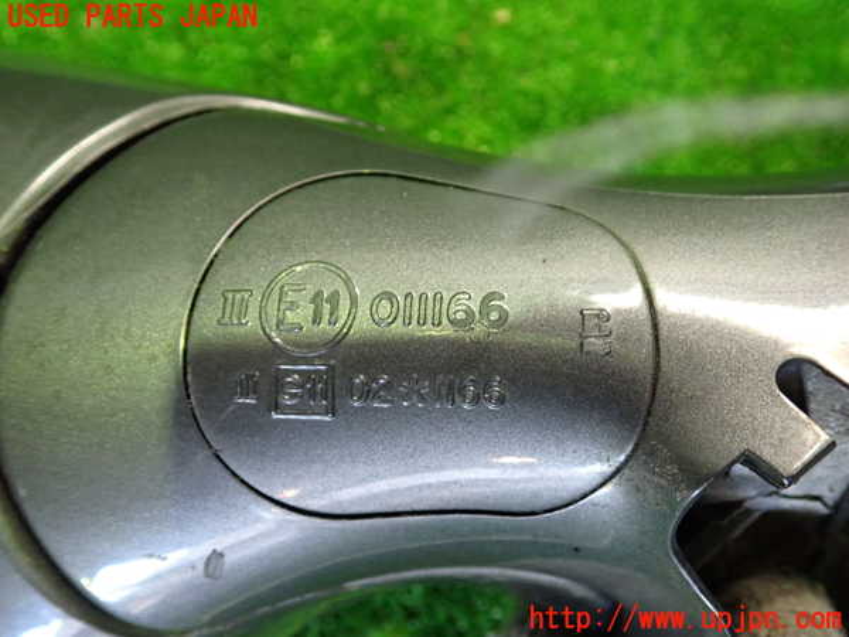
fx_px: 736
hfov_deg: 60.0
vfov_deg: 46.8
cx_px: 424
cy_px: 318
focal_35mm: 30
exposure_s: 1/25
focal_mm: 5.4
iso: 800
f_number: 2.3
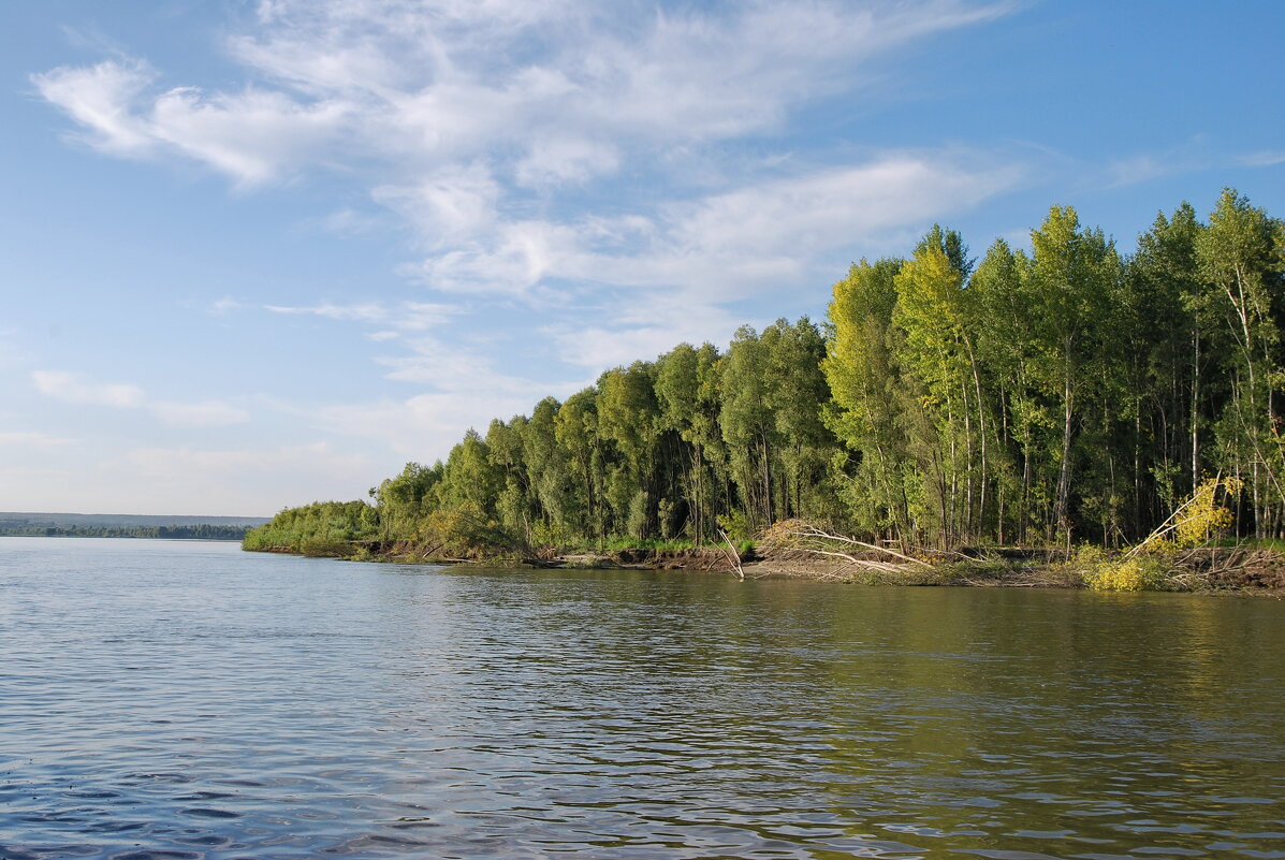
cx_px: 642
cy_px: 430
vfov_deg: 32.0
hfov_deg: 46.4
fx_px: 1501
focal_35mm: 42
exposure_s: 1/200
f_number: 10
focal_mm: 28
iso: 200
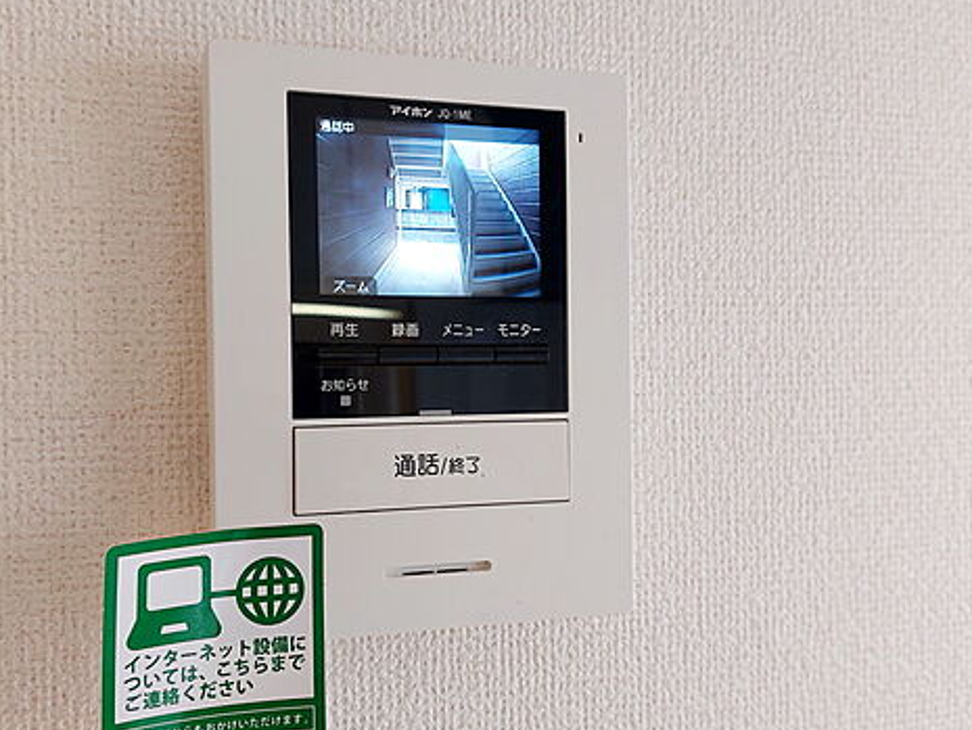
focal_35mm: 33
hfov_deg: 55.2
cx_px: 433
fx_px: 927
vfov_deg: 43.0
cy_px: 377
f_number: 1.8
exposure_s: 1/24
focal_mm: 5.23
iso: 50
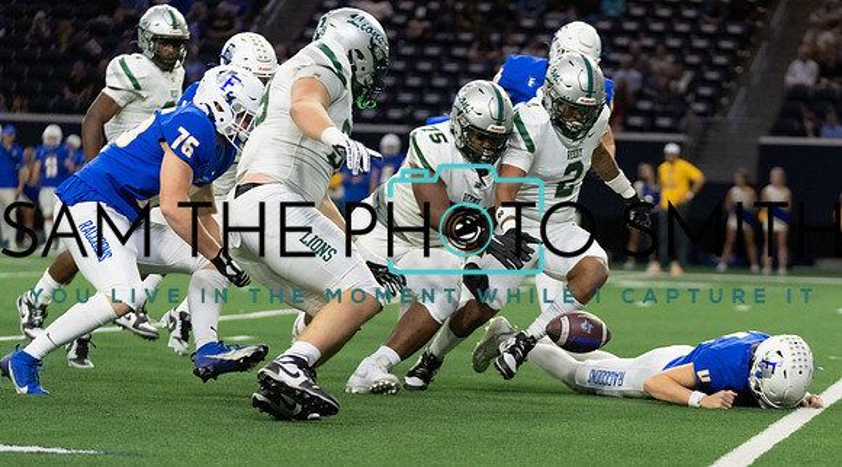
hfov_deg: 13.0
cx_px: 541
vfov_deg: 7.2
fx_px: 3697
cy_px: 360
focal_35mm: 166
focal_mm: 118
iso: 4000
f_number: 2.8
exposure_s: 1/1250
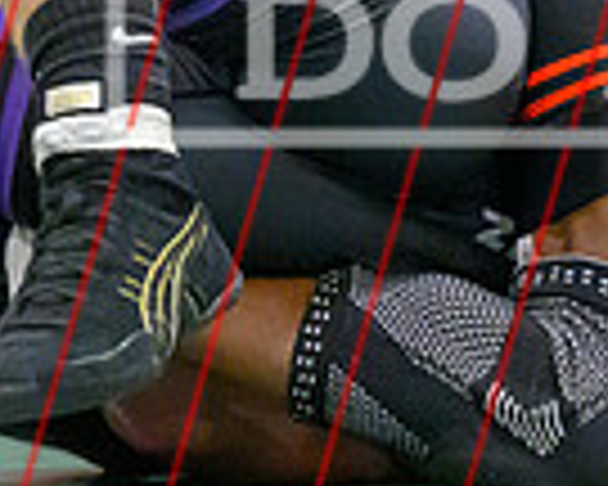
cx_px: 1214
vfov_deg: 1.9
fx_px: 14593
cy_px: 340
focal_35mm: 811
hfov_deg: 2.4
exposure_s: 1/800
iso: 14400
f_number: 2.8
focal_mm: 150
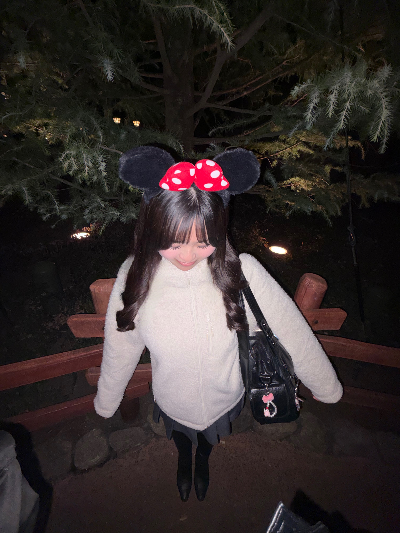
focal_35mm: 14
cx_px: 200
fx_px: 216
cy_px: 266
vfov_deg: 102.1
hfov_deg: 85.7
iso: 40
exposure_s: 1/25
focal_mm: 2.22
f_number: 2.2
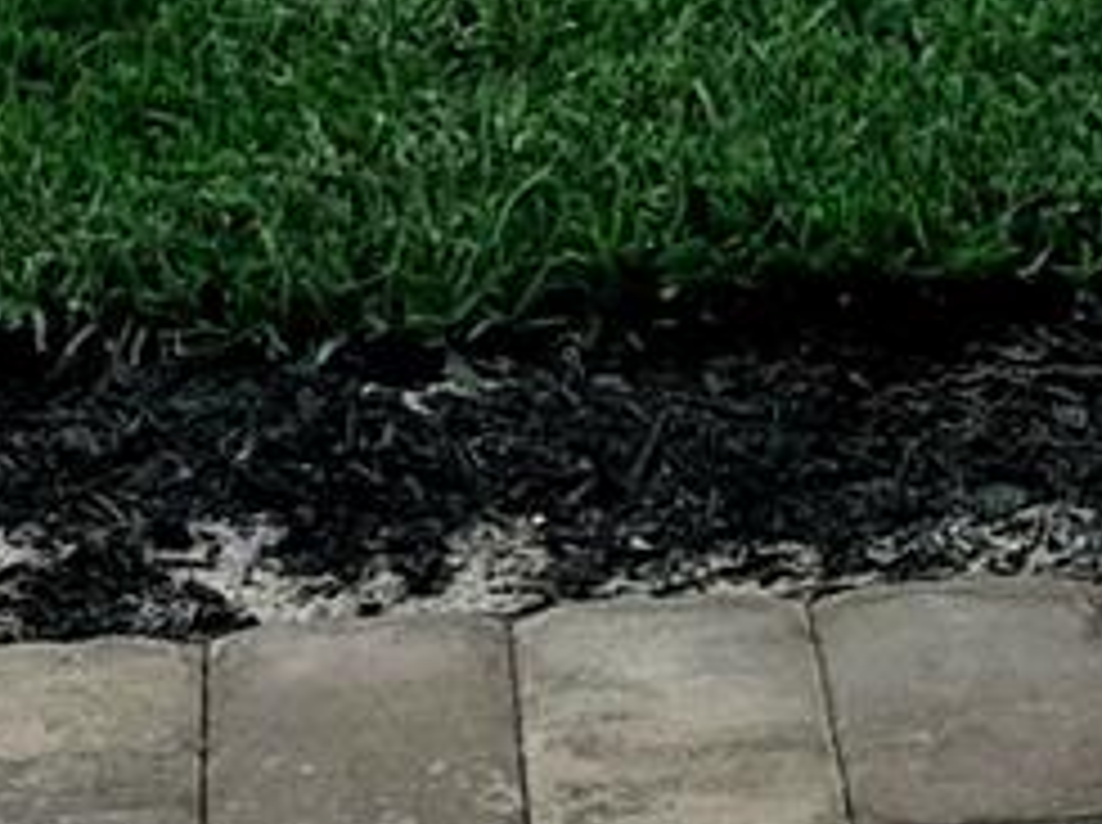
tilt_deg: -5.8
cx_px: 1053
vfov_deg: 8.1
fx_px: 4991
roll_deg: -1.4
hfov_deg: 12.5
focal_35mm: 157
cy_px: -1662
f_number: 1.78
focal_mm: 6.76
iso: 80
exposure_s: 1/6711
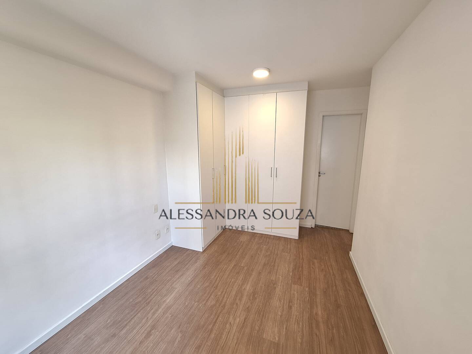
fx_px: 177
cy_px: 177
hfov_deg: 106.2
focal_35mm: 13
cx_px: 236
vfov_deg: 89.9
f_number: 2.2
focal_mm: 1.74
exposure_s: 1/40
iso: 100
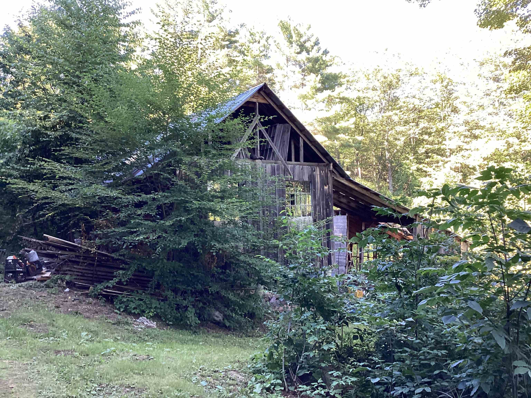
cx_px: 266
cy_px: 199
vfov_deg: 45.4
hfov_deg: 58.4
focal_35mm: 31
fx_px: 476
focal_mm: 3.3
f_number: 2.4
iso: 80
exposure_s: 1/120
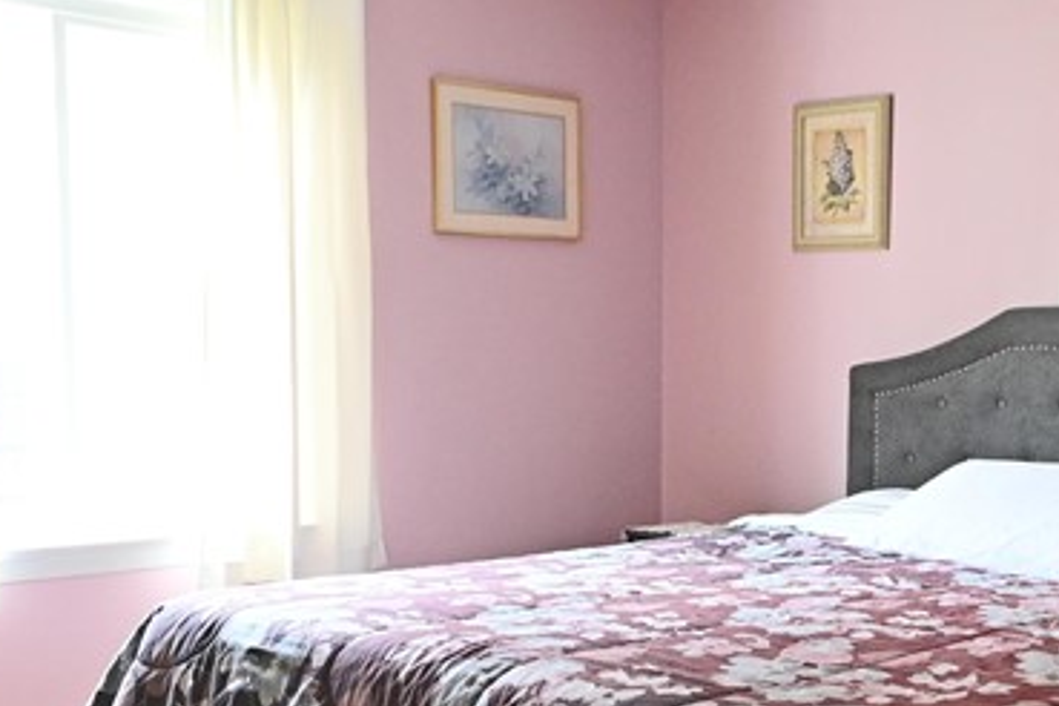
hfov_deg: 35.4
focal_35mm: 55
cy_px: 482
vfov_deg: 24.4
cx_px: 781
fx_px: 1624
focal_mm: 12.5
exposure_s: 1/60
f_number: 5
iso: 1600
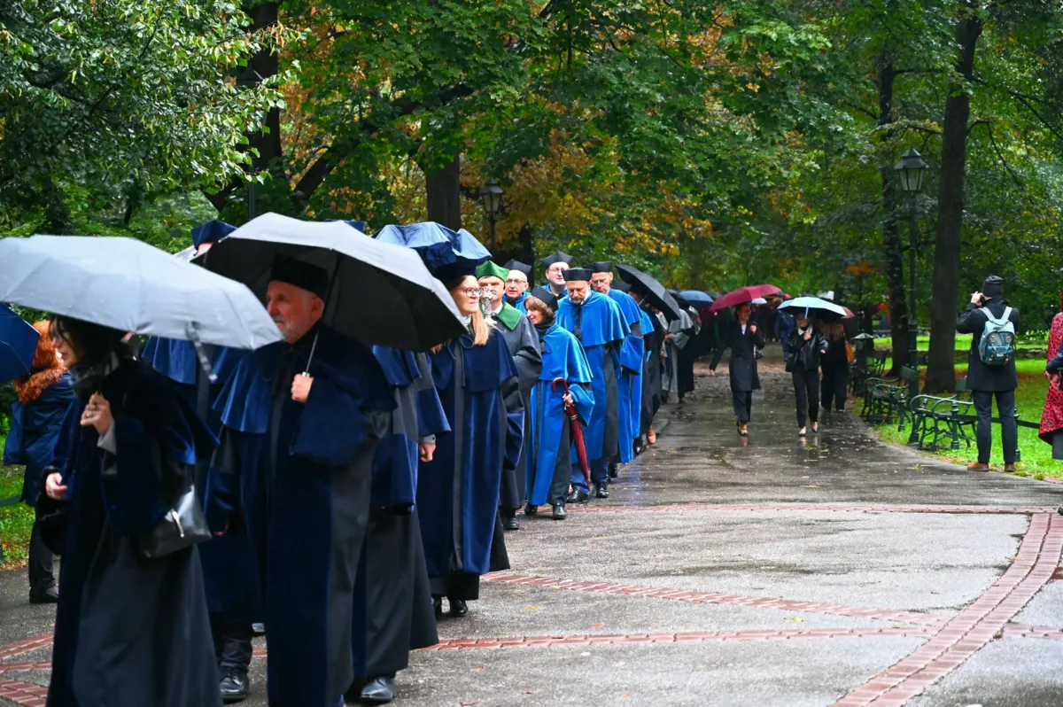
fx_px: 2065
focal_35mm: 70
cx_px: 532
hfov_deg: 28.9
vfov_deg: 19.4
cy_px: 354
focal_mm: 70
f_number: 4
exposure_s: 1/323
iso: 3200
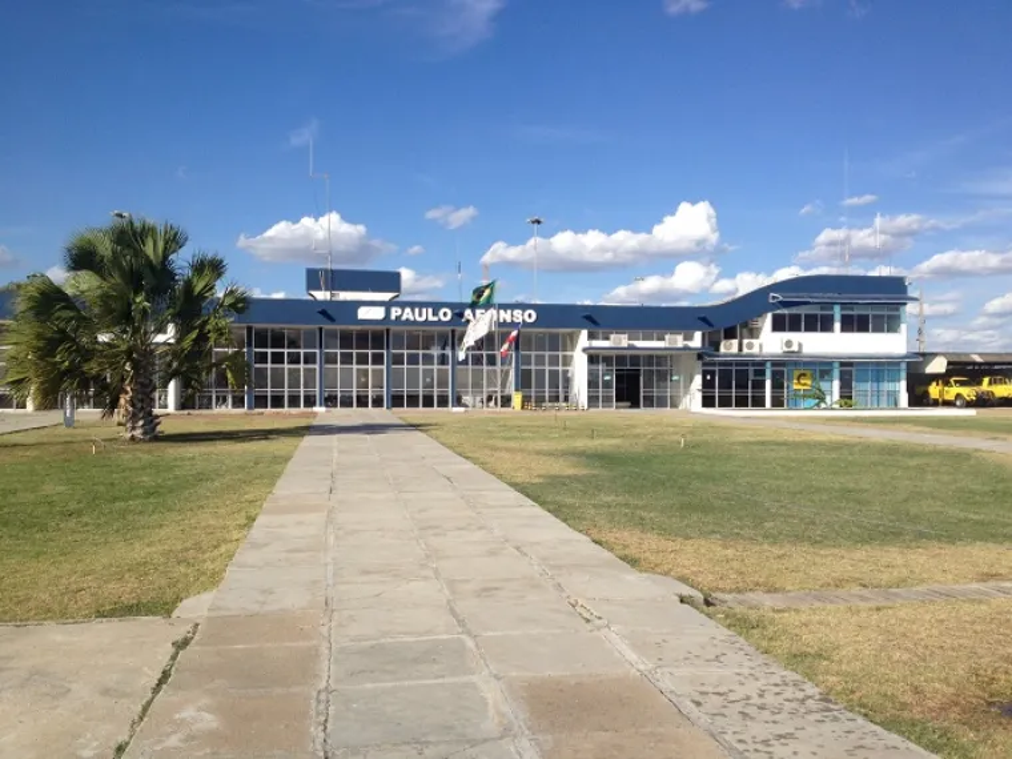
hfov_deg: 52.6
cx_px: 506
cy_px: 380
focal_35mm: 35
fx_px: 1023
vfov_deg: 40.7
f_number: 2.4
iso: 50
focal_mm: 4.28
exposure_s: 1/2304
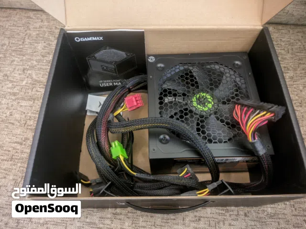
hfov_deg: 69.4
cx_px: 153
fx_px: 221
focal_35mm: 25
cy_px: 114
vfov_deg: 54.9
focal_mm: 4.68
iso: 338
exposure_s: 1/12.5
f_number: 1.8
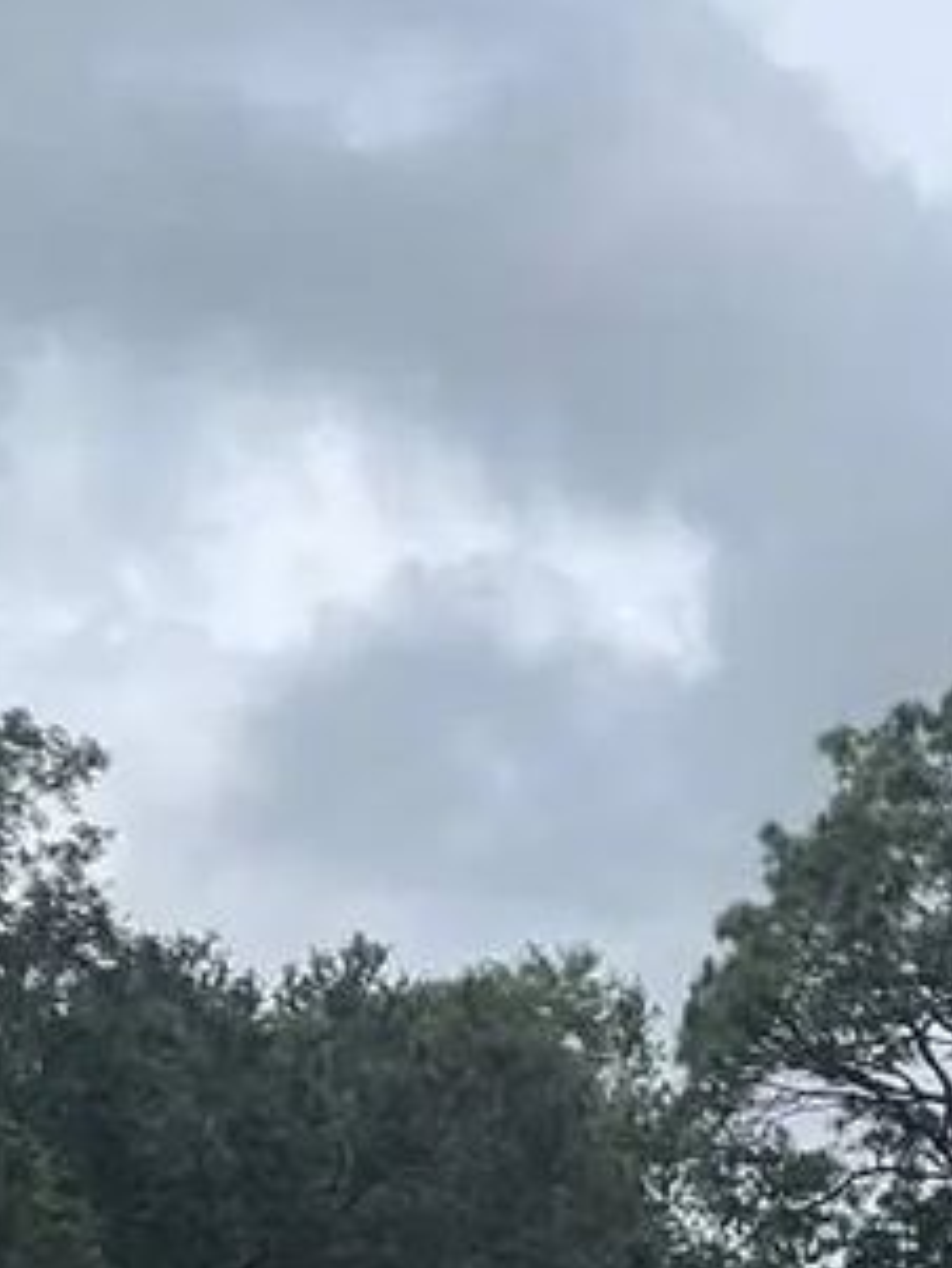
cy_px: 1894
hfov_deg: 12.2
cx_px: 1179
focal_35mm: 118
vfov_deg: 15.4
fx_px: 4324
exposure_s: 1/5291
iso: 32
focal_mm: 4.2
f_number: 1.6
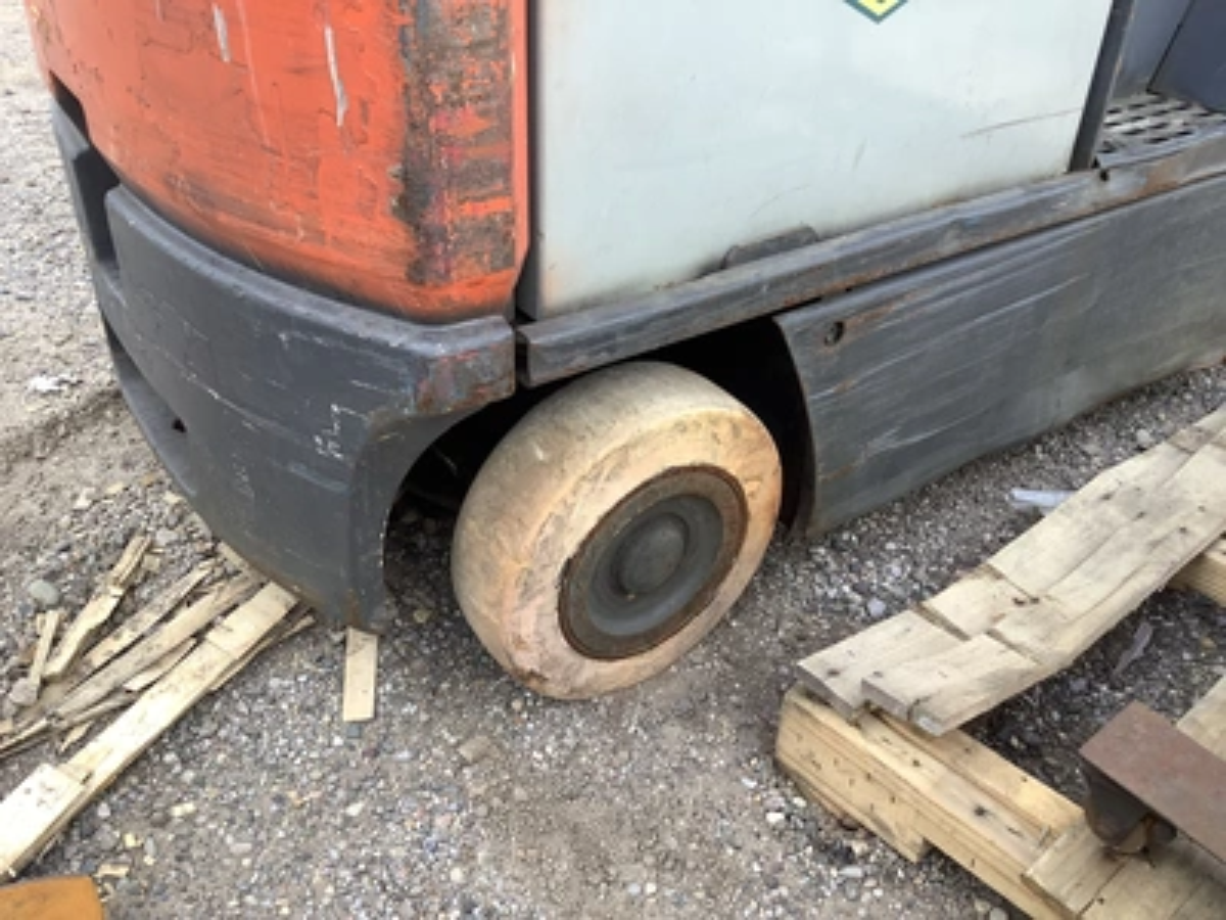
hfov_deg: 58.4
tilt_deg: -37.2
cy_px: 460
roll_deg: -2.0
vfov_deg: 45.4
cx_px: 613
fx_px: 1098
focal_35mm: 31
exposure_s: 1/100
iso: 40
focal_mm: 3.3
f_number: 2.4
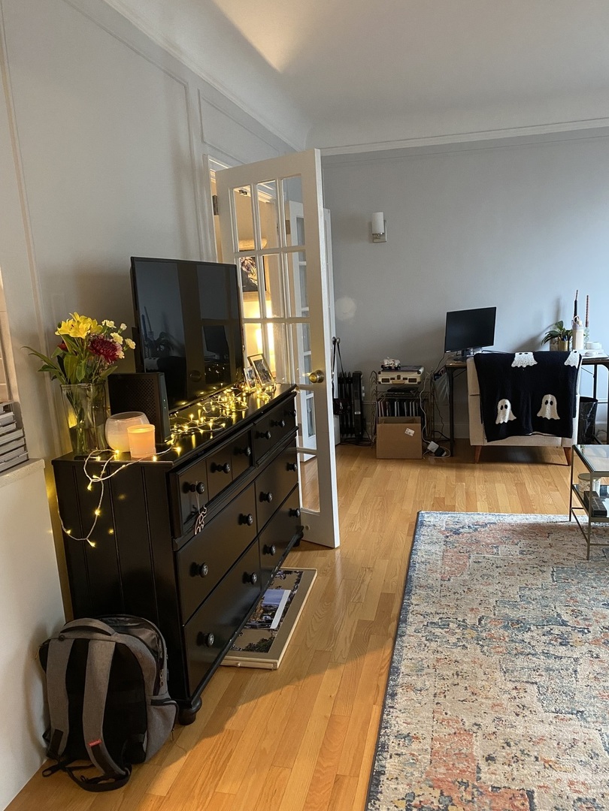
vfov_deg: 67.3
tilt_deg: -9.5
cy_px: 406
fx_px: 610
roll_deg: +3.3
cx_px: 304
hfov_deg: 53.1
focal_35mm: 26
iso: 500
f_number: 1.8
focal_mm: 4.25
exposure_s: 1/42
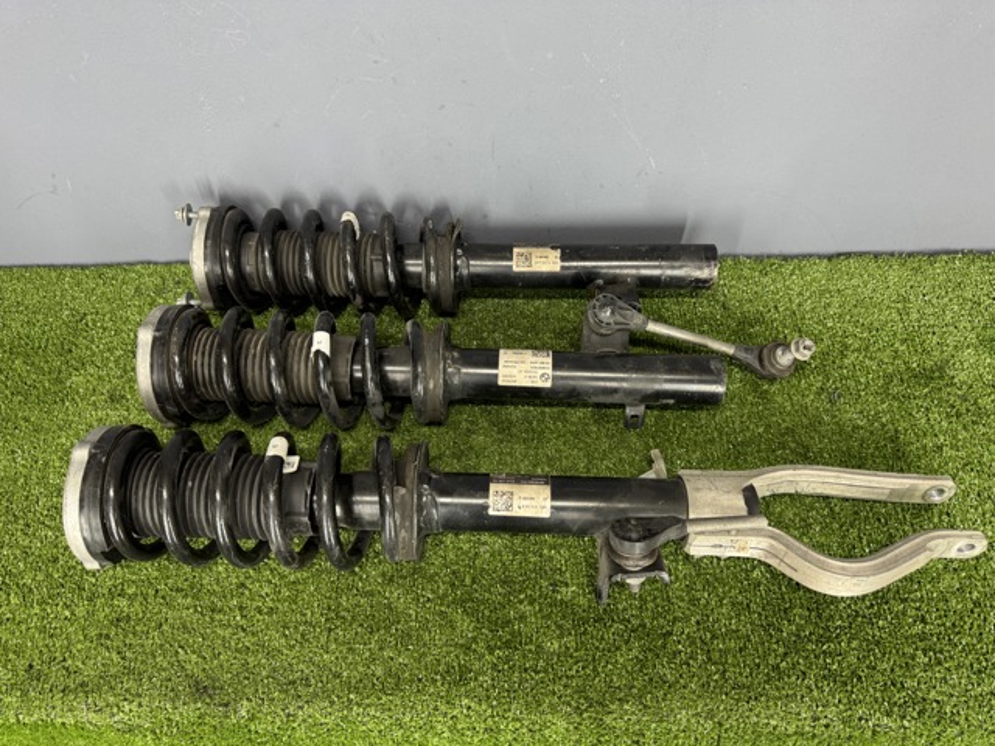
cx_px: 498
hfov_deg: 71.6
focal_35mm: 24
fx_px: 690
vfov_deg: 56.8
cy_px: 373
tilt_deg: -50.1
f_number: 1.78
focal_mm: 6.76
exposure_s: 1/100
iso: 125
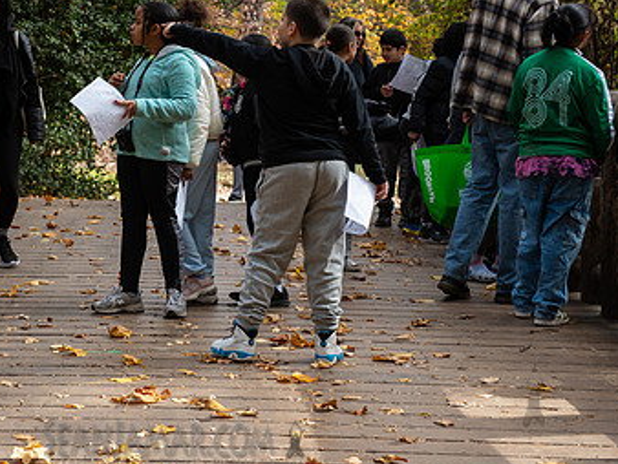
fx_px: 1751
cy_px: 129
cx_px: 179
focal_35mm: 98
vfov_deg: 15.1
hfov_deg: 19.9
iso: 160
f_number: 4
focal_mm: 55
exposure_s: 1/250
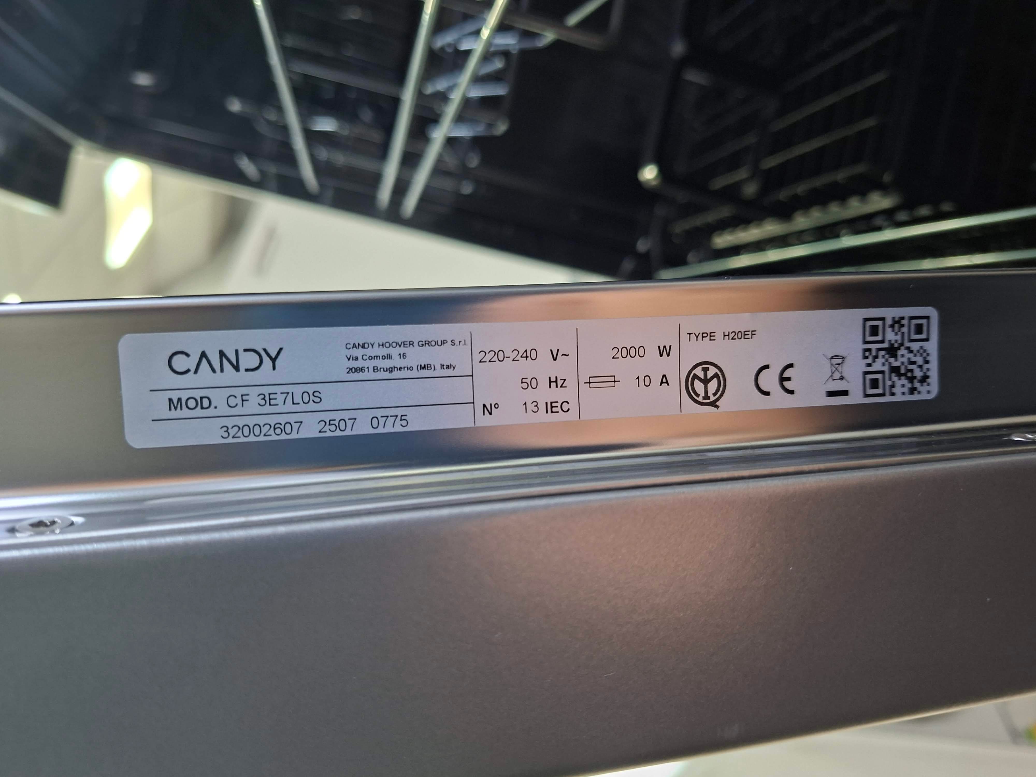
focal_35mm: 23
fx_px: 688
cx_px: 518
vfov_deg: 58.9
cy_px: 388
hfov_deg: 73.9
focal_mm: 5.54
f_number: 1.8
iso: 320
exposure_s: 1/33
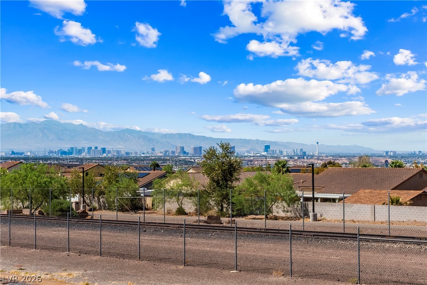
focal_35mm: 75
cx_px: 214
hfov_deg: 27.0
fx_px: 890
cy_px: 142
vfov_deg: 18.2
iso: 400
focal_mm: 50
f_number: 8
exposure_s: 1/8000
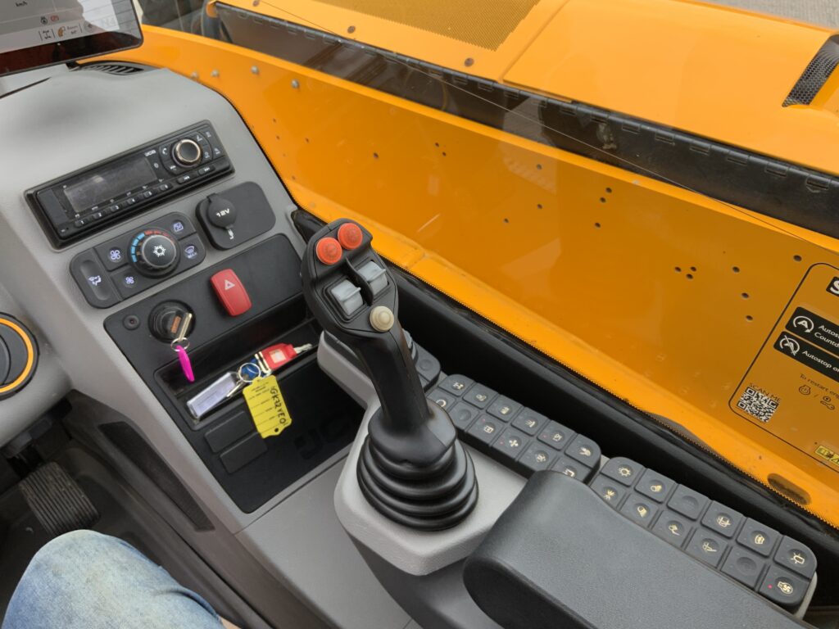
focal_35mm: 29
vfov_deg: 48.2
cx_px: 420
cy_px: 314
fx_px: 703
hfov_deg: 61.7
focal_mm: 3
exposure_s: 1/149
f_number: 1.8
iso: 16
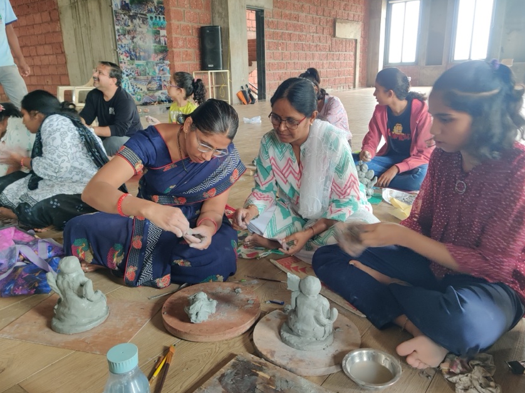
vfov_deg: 48.2
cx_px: 252
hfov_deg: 61.7
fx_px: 440
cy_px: 197
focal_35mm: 29
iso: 400
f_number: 1.65
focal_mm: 4.75
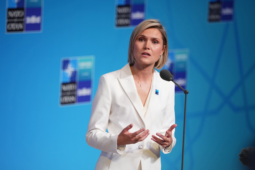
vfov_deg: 6.9
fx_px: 1402
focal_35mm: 198
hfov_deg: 10.4
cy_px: 85
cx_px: 128
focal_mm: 132
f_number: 2
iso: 640
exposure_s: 1/640
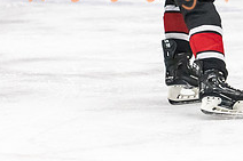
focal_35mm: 537
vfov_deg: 2.6
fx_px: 3622
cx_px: 181
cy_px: -89
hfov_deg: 3.8
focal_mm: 125
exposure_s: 1/640
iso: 3200
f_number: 2.8
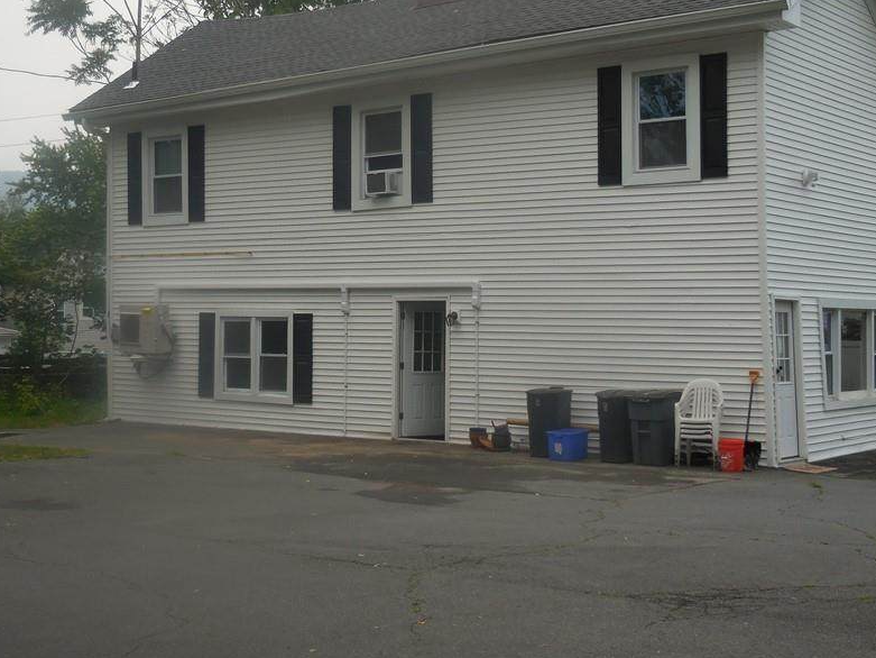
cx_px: 471
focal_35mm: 59
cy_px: 266
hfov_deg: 32.7
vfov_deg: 24.8
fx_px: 1493
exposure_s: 1/800
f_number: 4.2
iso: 125
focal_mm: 8.1
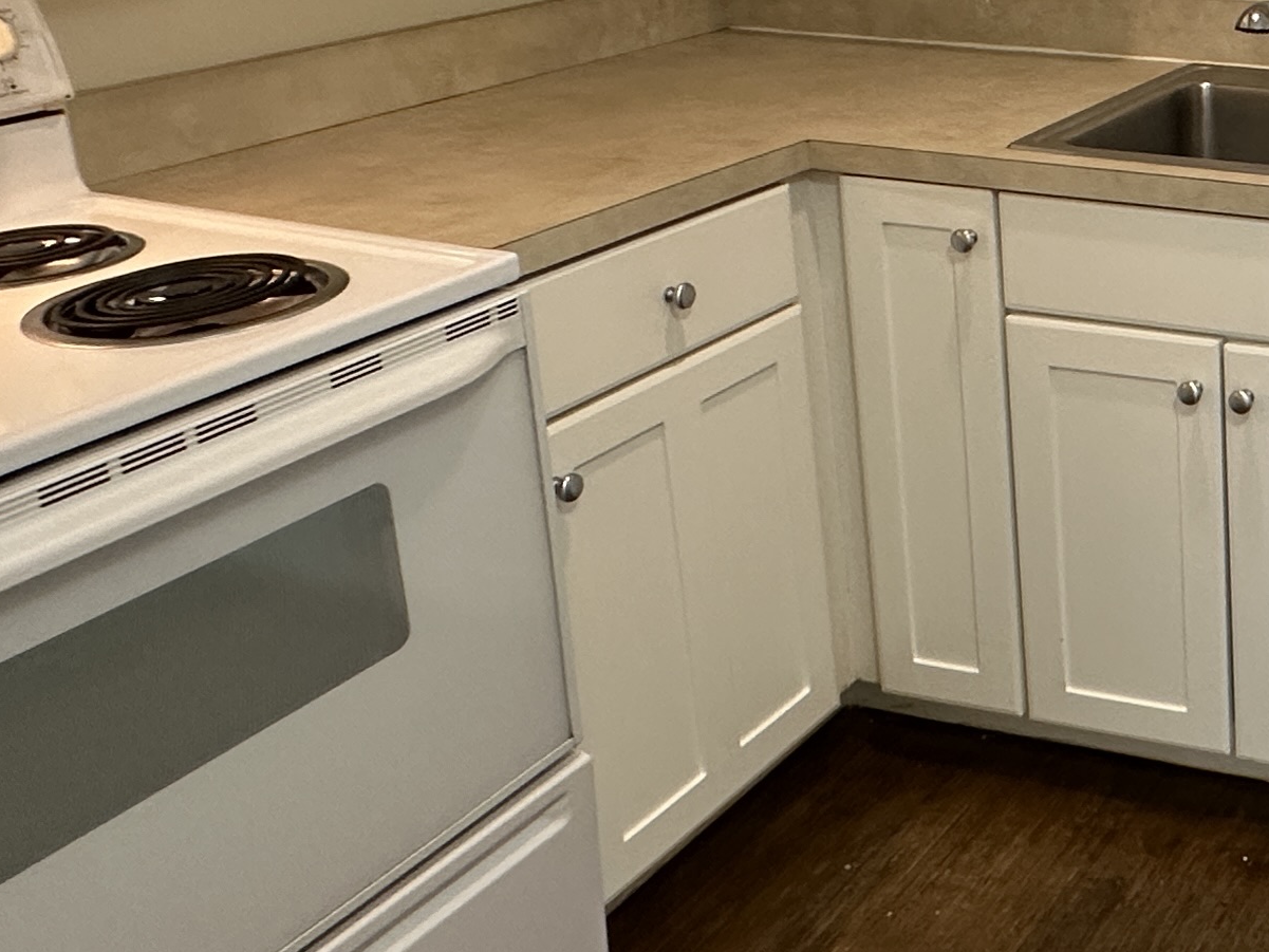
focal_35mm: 47
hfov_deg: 33.5
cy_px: 160
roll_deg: -0.5
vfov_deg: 30.0
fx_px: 1723
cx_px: 1494
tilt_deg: -14.3
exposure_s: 1/60
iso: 160
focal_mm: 2.22
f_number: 2.2
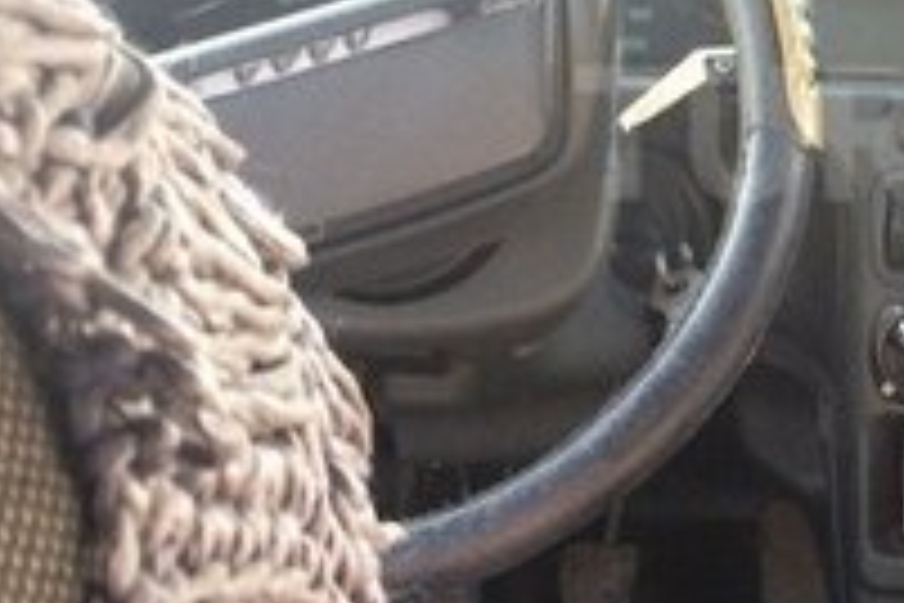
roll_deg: -1.1
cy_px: 133
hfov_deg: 19.6
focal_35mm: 99
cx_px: 1034
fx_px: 2486
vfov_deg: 13.8
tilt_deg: -15.5
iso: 64
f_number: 2.2
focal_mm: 4.15
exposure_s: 1/100
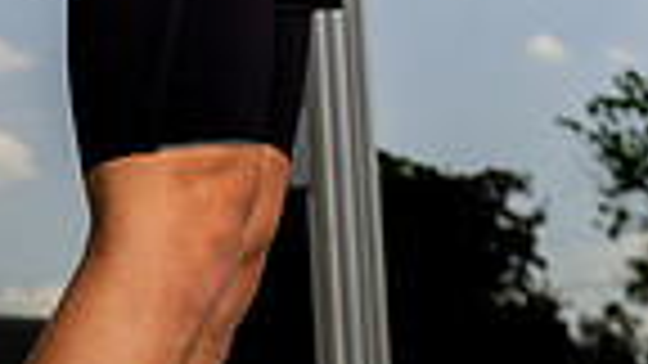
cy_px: -643
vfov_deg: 7.6
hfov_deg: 14.9
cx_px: 230
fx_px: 2474
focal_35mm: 144
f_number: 5.6
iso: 125
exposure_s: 1/1600
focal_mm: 44
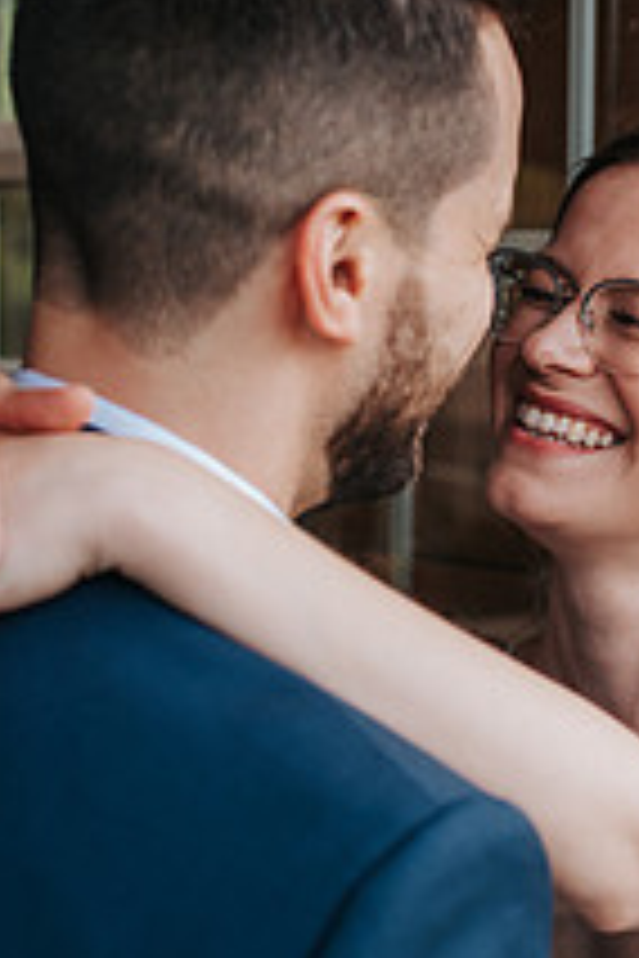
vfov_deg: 27.3
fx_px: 1970
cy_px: 486
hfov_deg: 18.1
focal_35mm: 74
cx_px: 585
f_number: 3.2
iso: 280
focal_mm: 35
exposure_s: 1/800
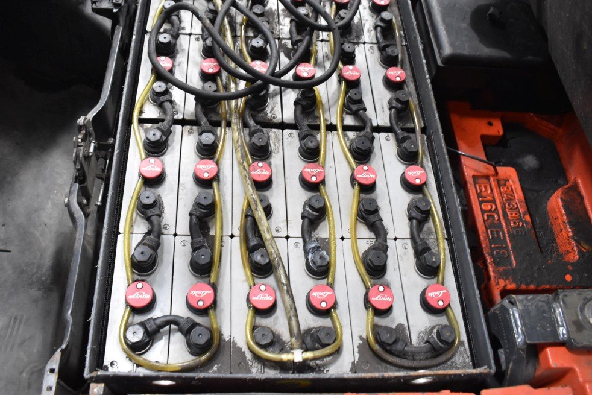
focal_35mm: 33
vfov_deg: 39.8
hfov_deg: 57.1
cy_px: 159
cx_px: 272
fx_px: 543
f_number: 4.5
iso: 1600
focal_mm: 18
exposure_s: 1/15
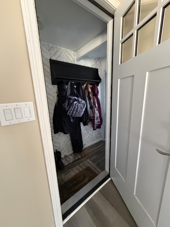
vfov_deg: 102.1
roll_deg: +2.6
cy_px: 114
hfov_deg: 85.7
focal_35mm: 14
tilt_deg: -13.0
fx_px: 92
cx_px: 85
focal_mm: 2.22
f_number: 2.2
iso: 800
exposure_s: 1/60
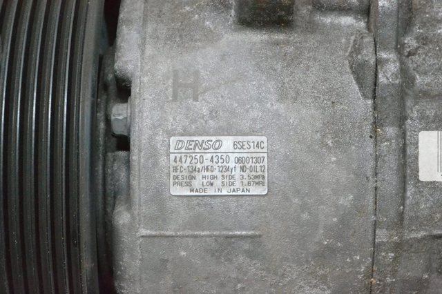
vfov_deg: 16.5
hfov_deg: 24.6
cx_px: 221
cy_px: 147
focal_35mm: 82
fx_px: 1012
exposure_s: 1/100
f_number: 13
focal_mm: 55
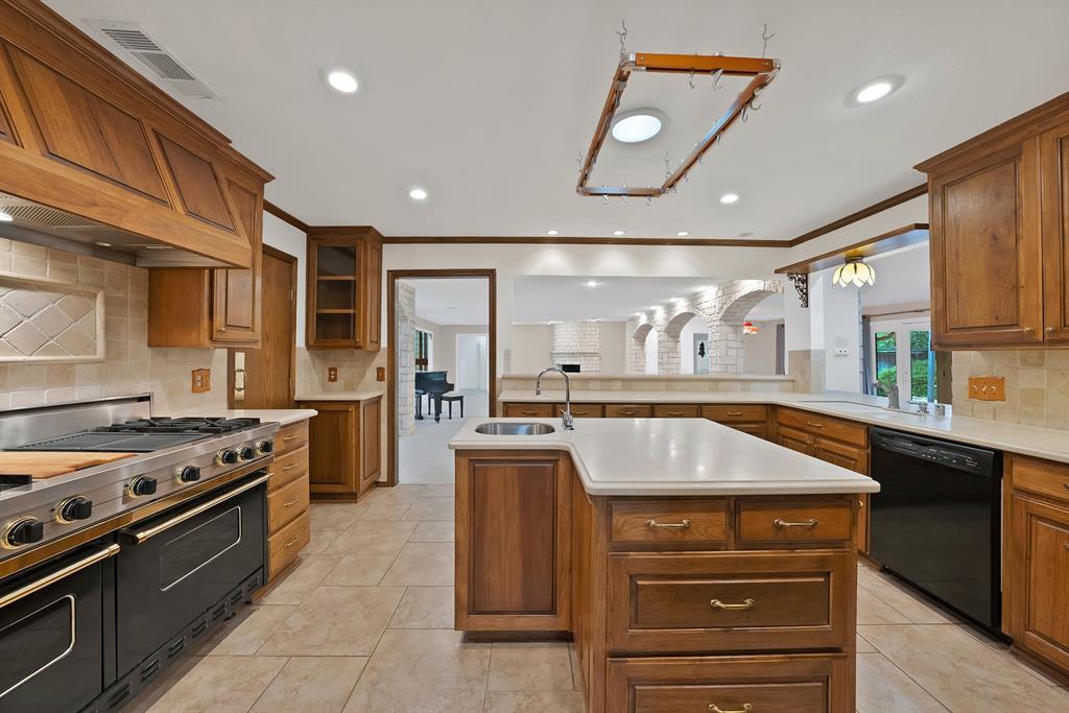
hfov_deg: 112.6
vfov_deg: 90.0
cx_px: 534
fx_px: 356
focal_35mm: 12
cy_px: 356
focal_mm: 12
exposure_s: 1/2
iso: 640
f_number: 9
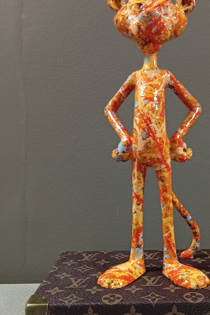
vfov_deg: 47.3
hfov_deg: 32.0
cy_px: 175
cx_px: 158
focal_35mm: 41
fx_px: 359
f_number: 1.8
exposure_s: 1/33.3
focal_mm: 3.84
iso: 363
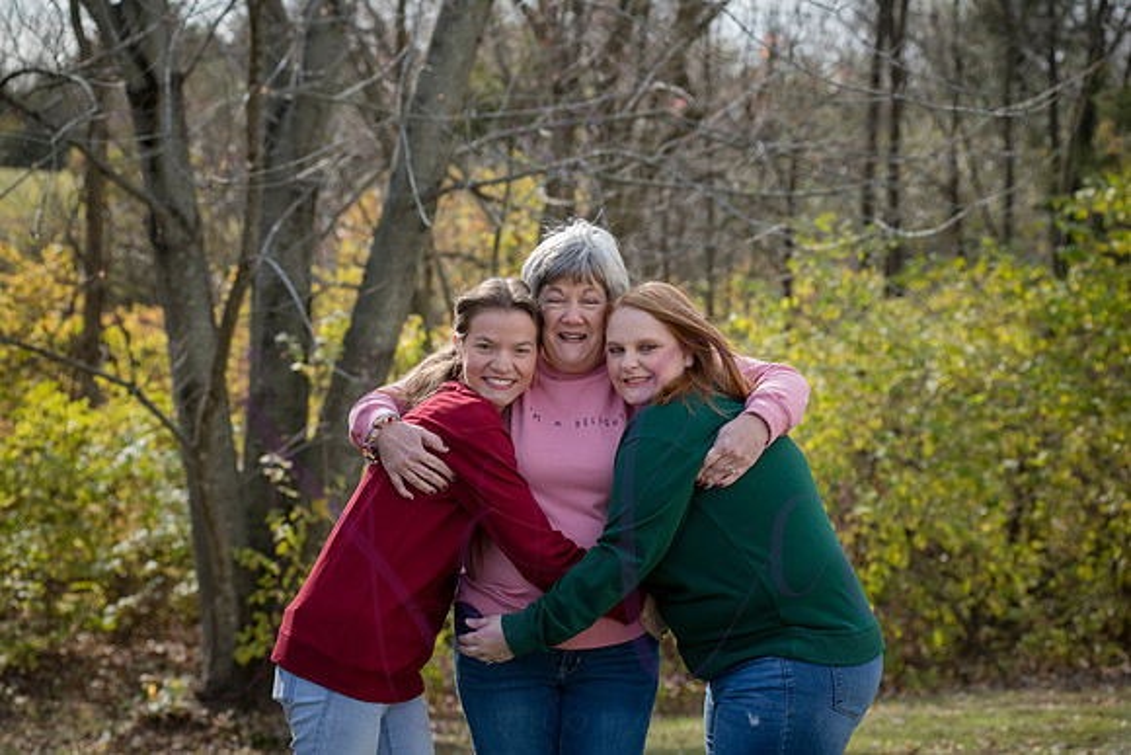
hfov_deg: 22.1
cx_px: 566
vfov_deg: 14.9
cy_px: 378
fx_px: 2891
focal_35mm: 92
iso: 400
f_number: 5
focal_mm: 92
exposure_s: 1/800
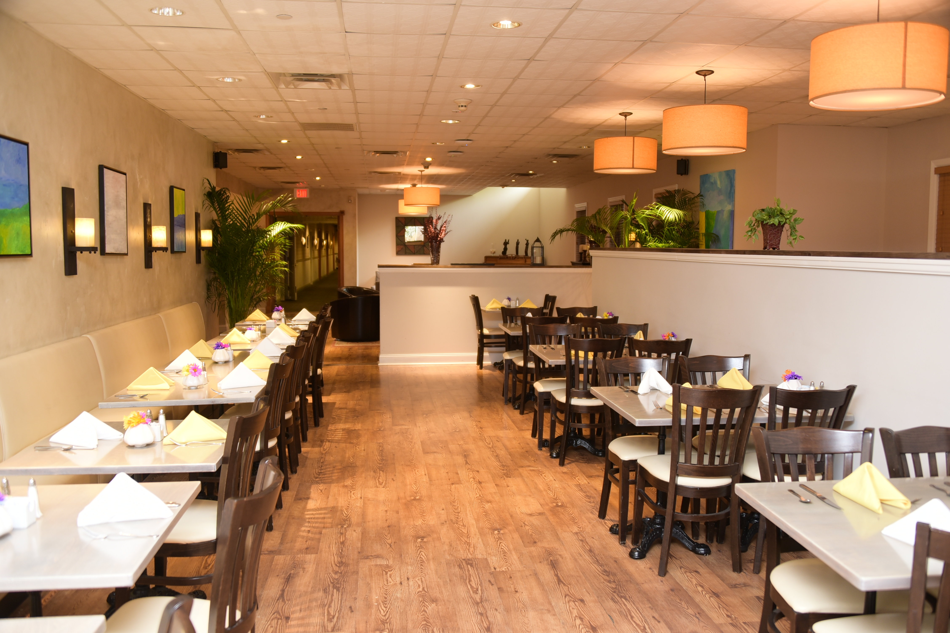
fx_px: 844
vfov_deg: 41.1
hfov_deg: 58.7
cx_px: 475
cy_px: 316
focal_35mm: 32
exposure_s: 1/30
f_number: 3.8
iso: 400
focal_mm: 32
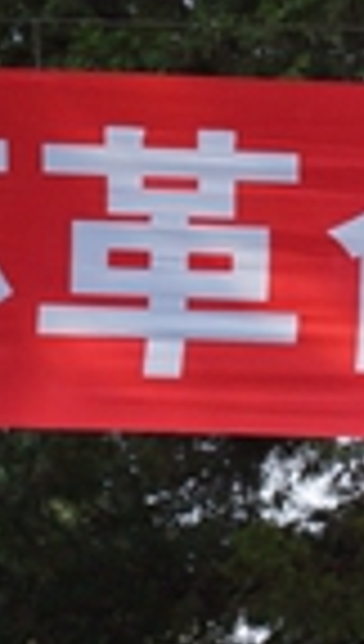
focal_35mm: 289
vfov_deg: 7.3
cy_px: 961
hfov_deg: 4.0
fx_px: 4933
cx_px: 1474
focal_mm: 22
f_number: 5.6
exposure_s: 1/320
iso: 200
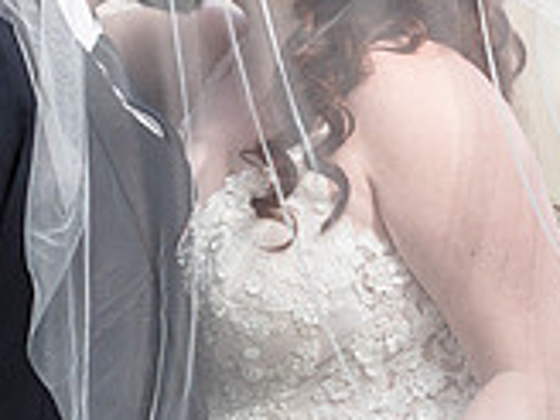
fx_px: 7150
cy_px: 84
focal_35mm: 442
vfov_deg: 3.4
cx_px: 338
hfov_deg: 4.5
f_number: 2.8
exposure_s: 1/2000
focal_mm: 130
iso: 320
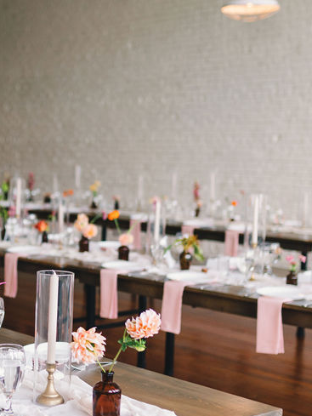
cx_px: -31
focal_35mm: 73
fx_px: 877
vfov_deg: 26.6
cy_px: 249
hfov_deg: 19.3
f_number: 1.8
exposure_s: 1/250
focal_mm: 35
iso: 250
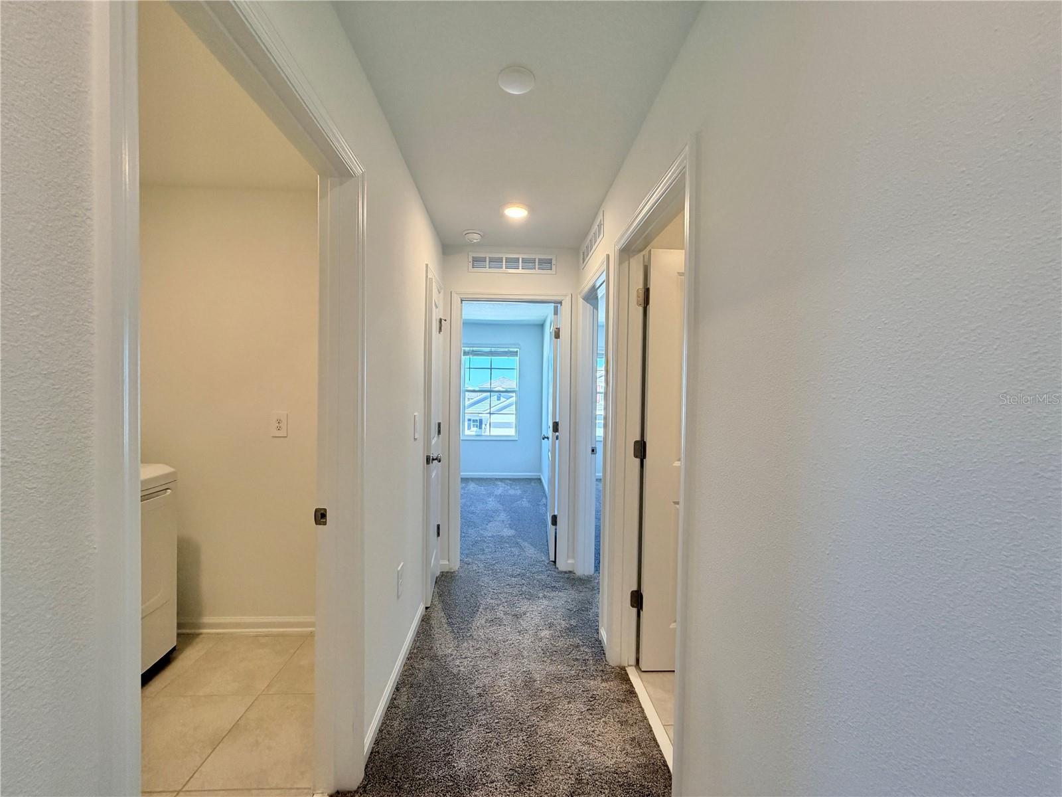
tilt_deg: -1.0
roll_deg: -0.4
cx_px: 531
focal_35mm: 14
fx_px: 430
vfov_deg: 85.7
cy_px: 398
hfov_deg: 102.1
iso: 200
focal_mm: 2.22
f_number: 2.2
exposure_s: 1/120
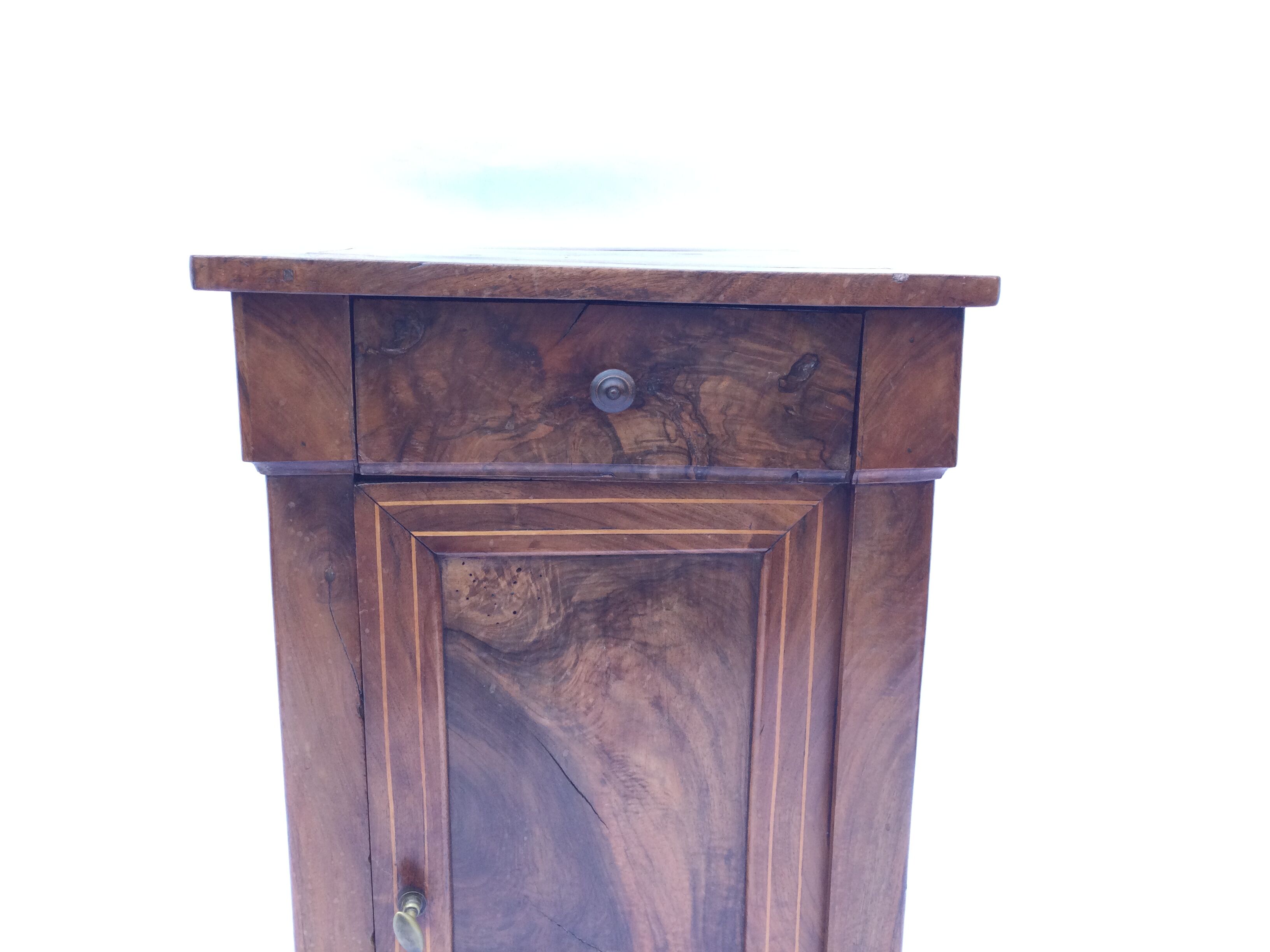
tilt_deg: -11.8
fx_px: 1137
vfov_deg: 45.4
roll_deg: -1.3
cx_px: 635
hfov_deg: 58.4
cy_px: 476
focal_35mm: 31
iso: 50
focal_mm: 3.3
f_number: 2.4
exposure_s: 1/100
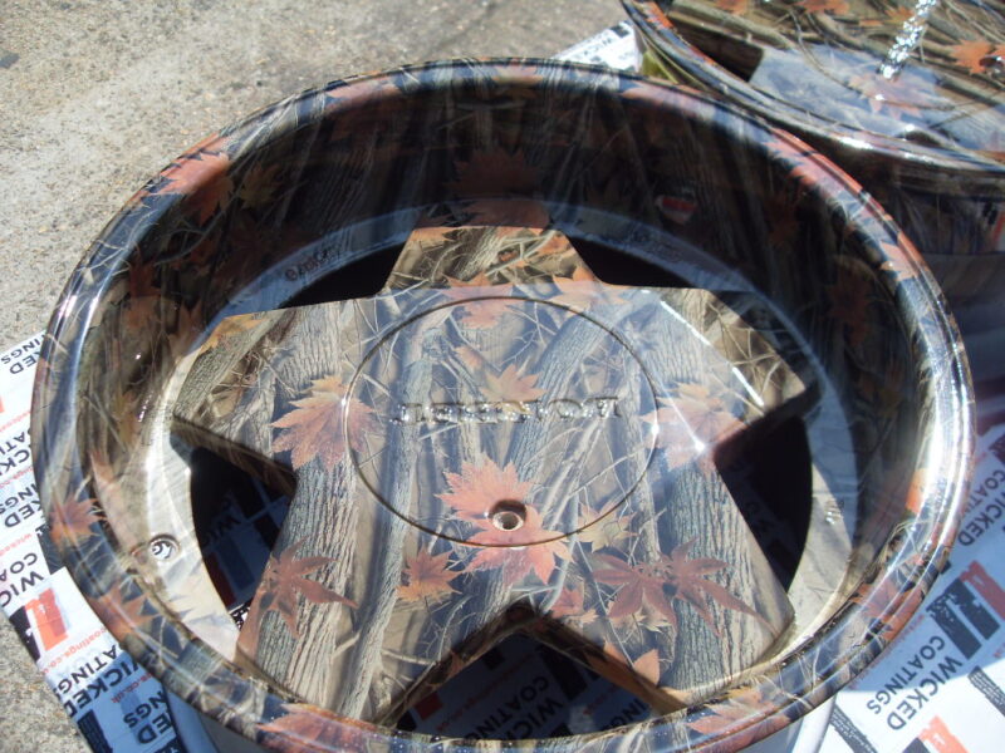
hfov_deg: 52.6
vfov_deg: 40.7
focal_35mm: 35
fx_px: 1016
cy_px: 376
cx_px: 502
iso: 80
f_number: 7
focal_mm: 6.3
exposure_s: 1/250
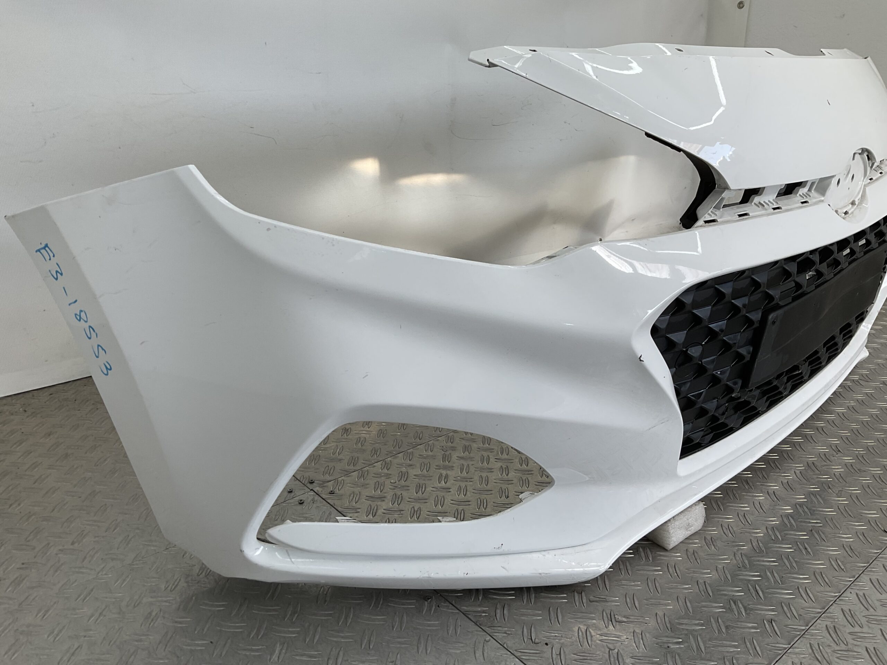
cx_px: 444
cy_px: 332
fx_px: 743
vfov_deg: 48.2
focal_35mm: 29
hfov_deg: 61.7
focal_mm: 3
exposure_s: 1/355
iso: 16
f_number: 1.8
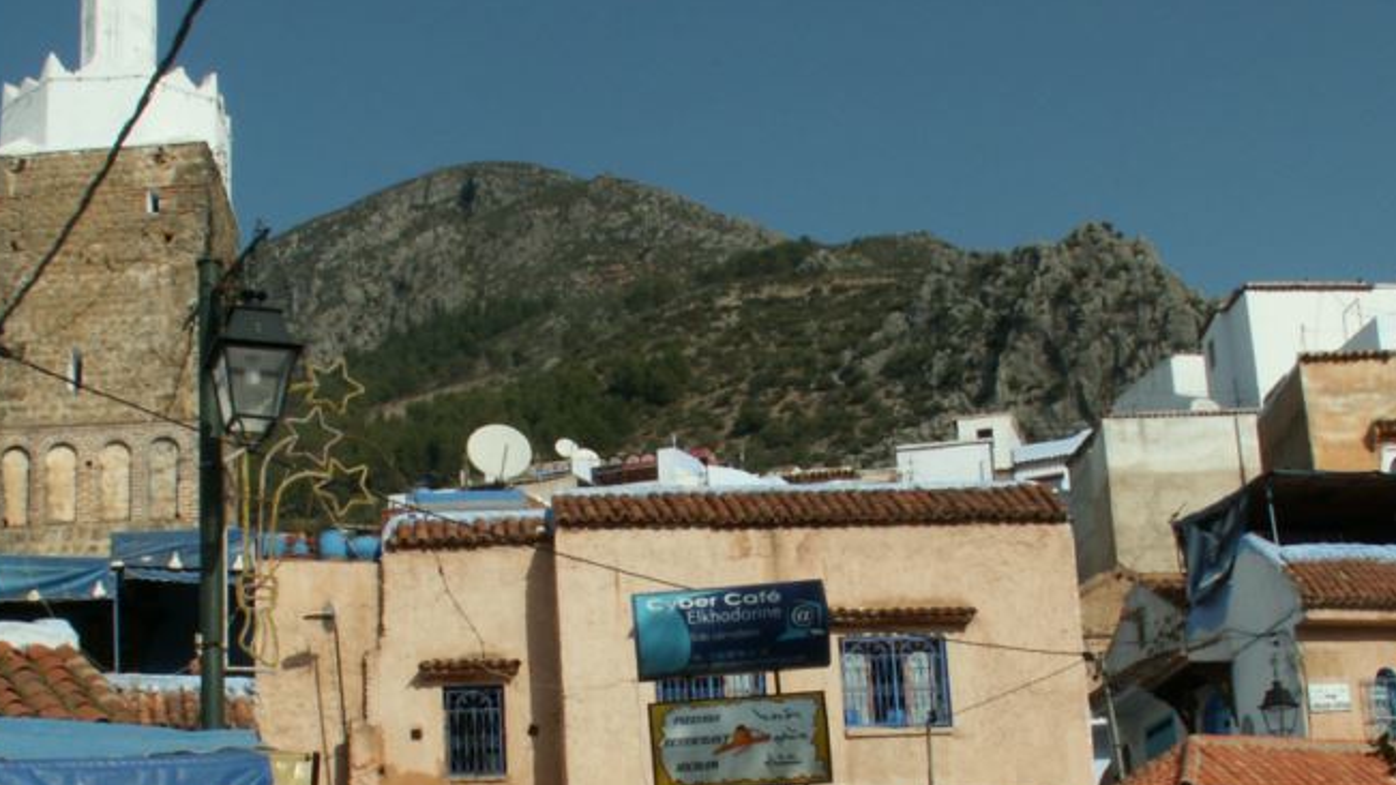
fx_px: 2221
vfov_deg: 19.7
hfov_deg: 34.9
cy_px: 710
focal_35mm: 60
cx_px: 690
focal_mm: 5.86
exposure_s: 1/250
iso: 50
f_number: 8
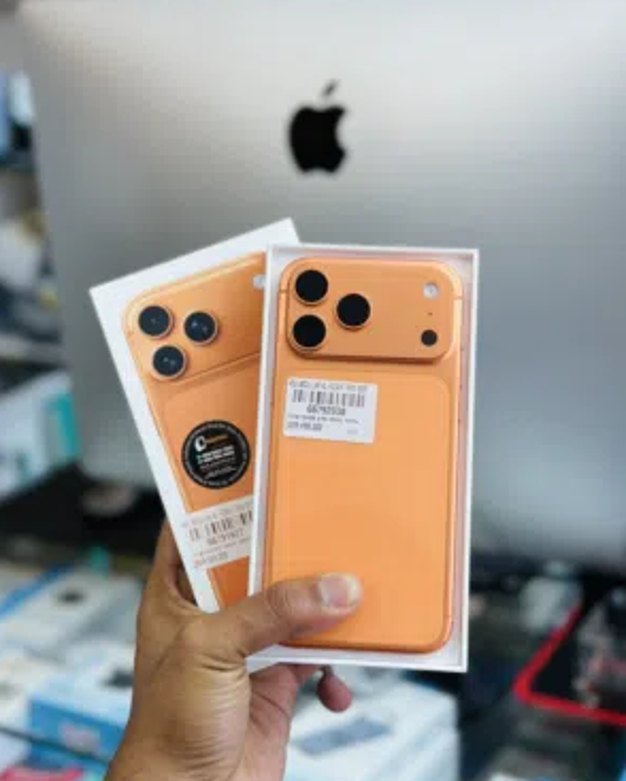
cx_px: 309
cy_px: 402
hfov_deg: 29.7
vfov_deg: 36.6
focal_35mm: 51
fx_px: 1180
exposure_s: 1/719
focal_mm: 6.86
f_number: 1.78
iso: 80
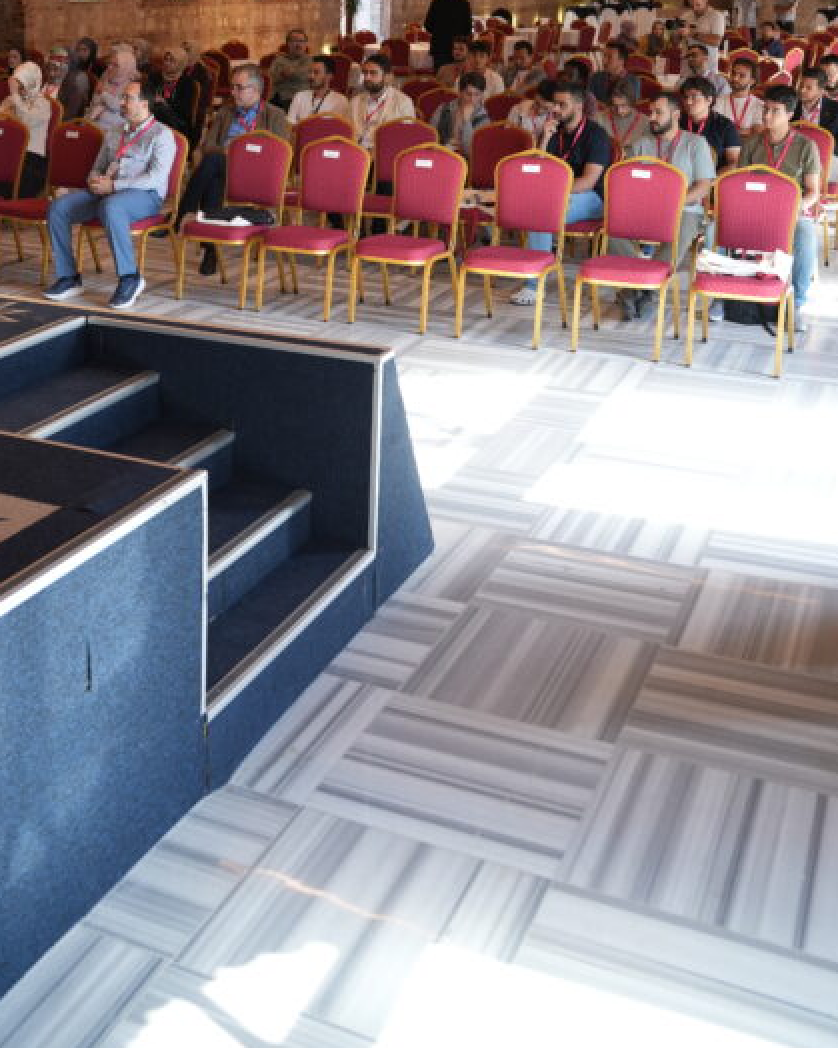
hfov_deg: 33.7
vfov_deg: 38.5
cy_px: 66
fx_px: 1364
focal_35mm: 44
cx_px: 255
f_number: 2.8
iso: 250
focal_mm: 24
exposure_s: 1/100
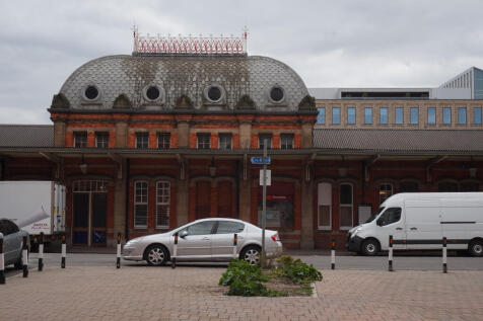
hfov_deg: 40.0
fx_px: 664
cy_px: 160
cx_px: 242
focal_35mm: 50
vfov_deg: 27.2
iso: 500
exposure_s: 1/400
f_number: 11
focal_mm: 33
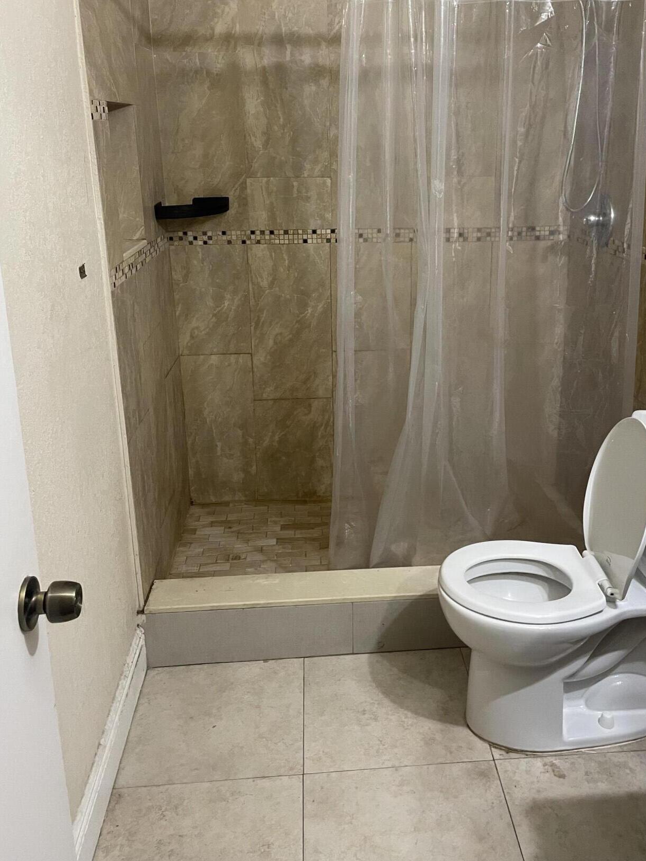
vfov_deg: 56.3
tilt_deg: -12.9
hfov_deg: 44.1
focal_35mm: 32
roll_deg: +0.8
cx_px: 363
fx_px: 796
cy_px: 334
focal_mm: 4.2
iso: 200
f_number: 1.6
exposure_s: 1/60
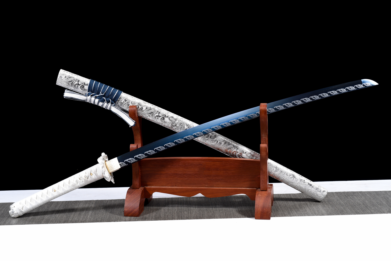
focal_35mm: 60
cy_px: 130
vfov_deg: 22.6
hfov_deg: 33.4
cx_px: 196
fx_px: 652
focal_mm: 60
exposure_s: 1/160
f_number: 9
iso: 200
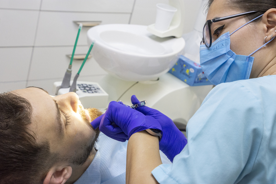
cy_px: 92
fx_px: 575
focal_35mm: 75
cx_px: 138
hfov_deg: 27.0
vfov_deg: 18.2
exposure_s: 1/125
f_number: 6.3
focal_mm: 50
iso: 2500
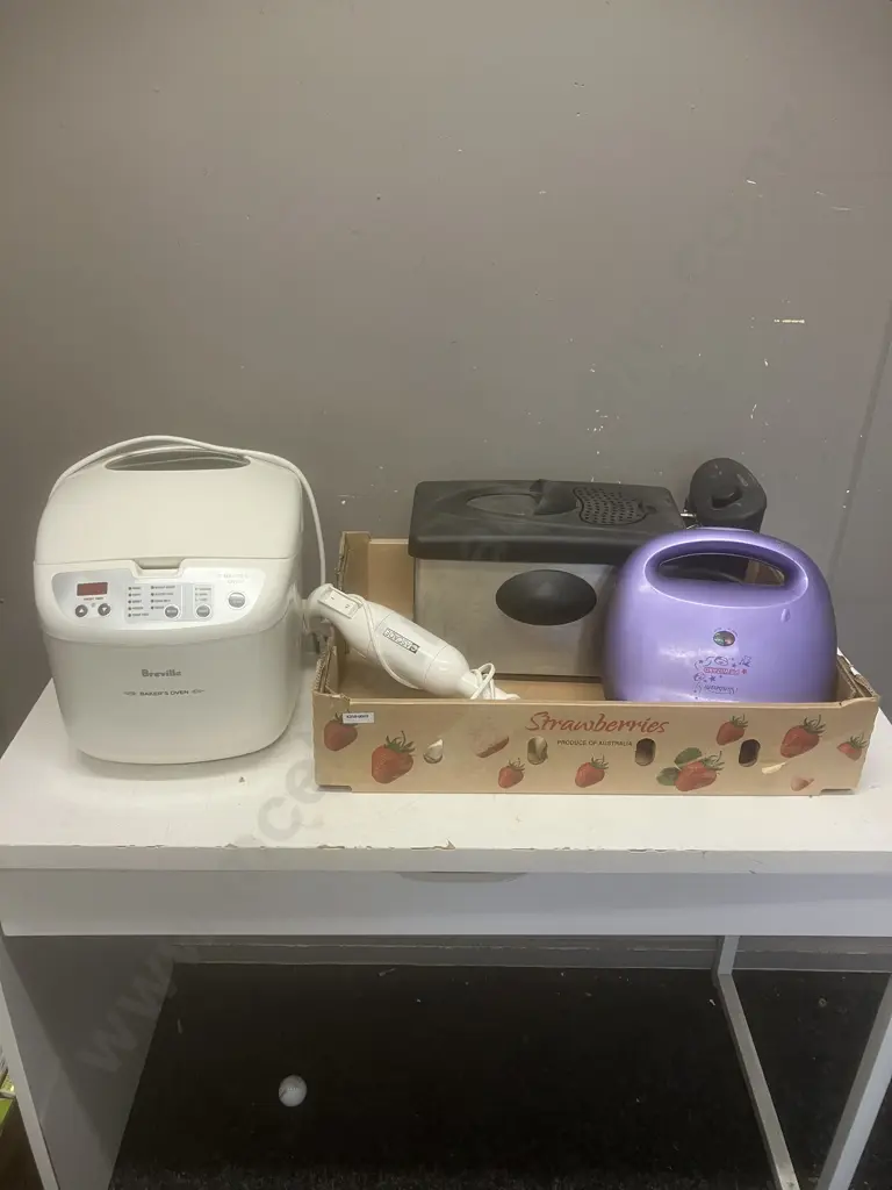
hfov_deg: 49.7
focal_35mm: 28
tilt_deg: -25.9
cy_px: 595
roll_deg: -3.0
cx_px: 446
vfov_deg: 63.4
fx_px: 962
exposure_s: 1/50
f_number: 1.8
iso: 64
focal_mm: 3.99
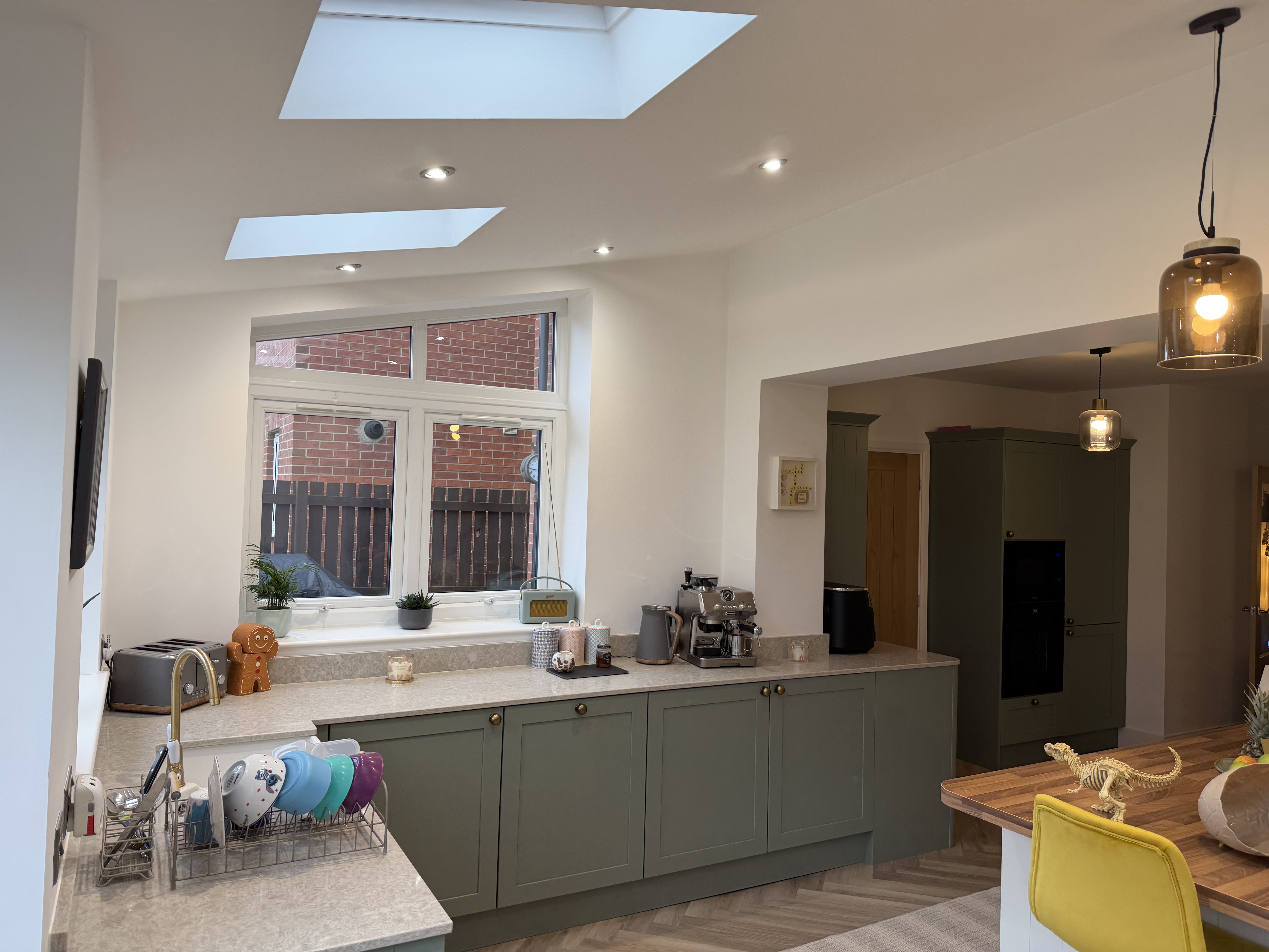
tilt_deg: +2.6
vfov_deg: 56.8
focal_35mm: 24
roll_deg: -4.0
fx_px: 880
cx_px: 634
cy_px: 476
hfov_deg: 71.6
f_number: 1.78
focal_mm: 6.76
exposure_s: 1/100
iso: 100
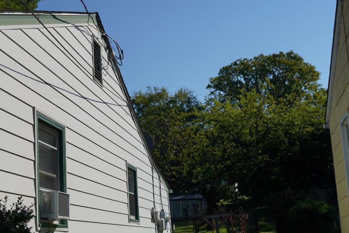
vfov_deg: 25.9
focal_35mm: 52
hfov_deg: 37.3
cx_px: 91
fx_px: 504
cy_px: 151
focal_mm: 32
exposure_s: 1/3200
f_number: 4
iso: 100
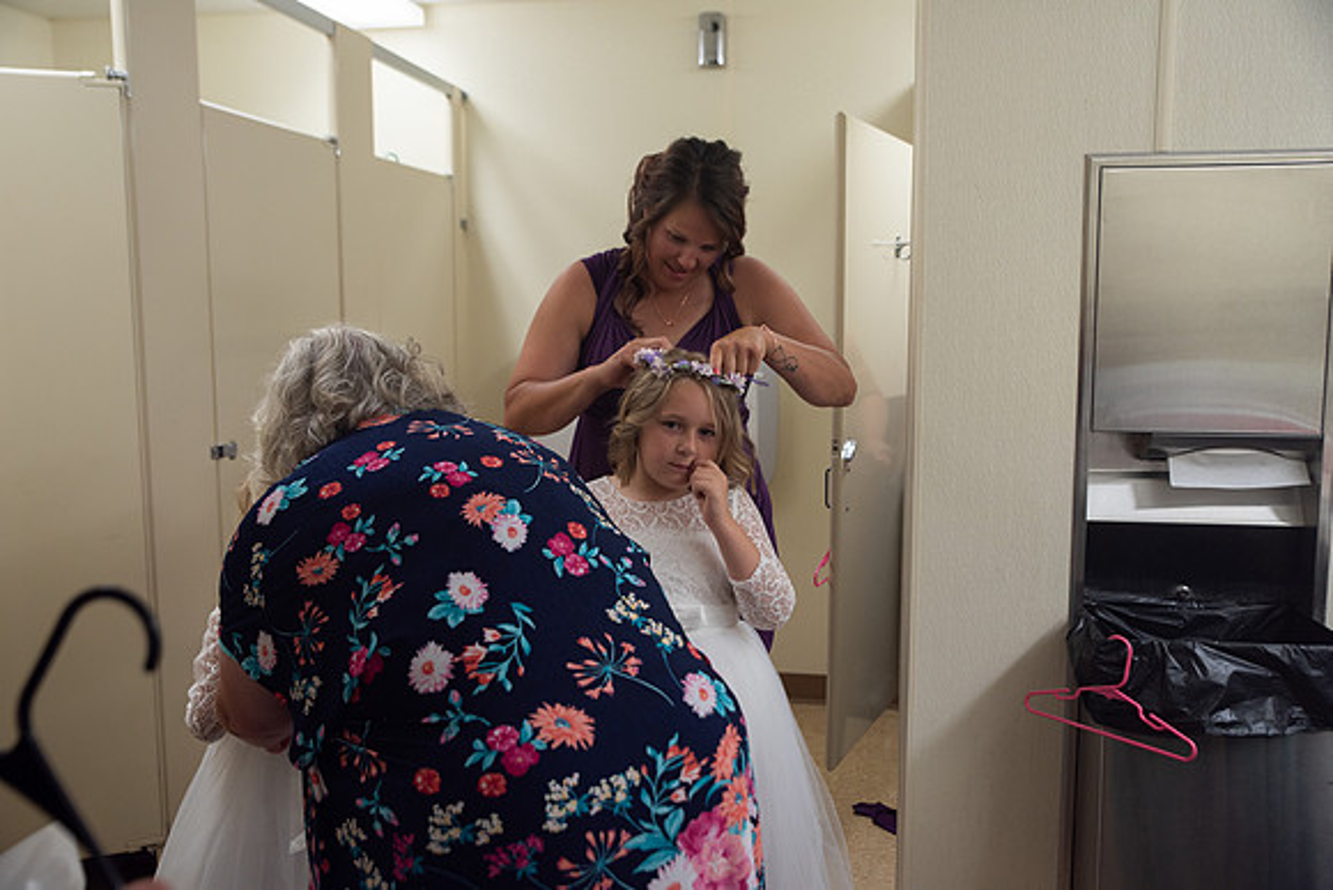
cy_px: 445
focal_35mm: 32
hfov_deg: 58.7
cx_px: 666
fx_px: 1185
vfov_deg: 41.1
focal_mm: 32
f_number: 3.5
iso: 200
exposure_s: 1/160
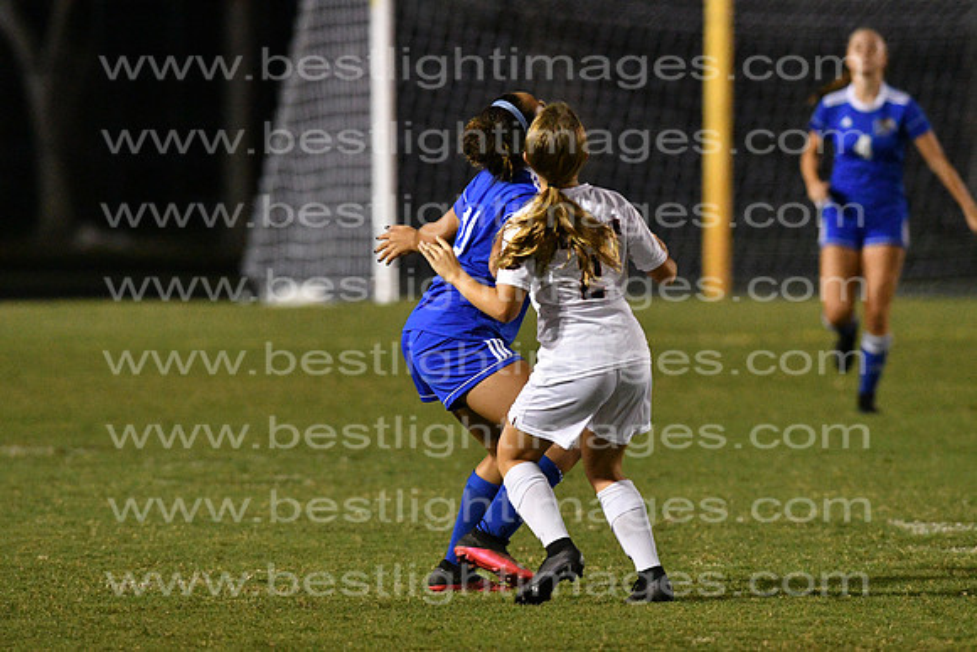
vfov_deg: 3.1
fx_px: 12215
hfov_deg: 4.6
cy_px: 326
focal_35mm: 450
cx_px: 488
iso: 10000
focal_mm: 300
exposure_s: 1/640
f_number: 3.5
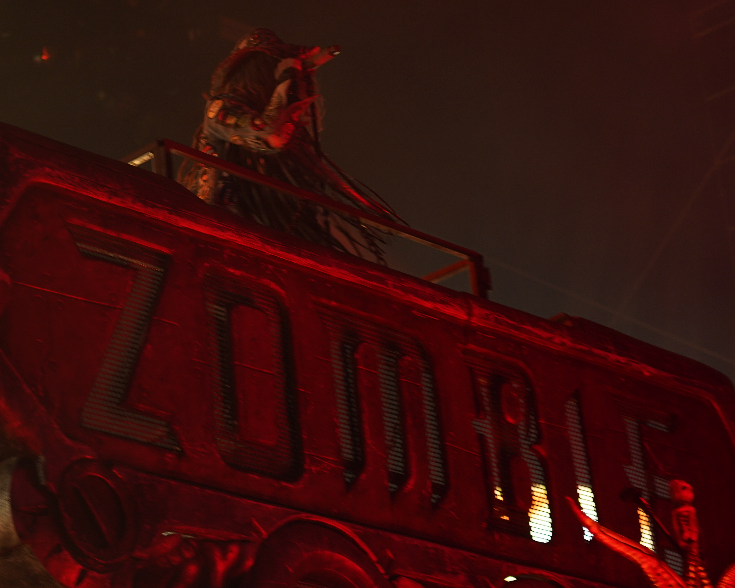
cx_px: 294
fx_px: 3024
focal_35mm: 139
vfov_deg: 11.1
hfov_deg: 13.9
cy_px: 273
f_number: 4
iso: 800
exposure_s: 1/125
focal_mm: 105
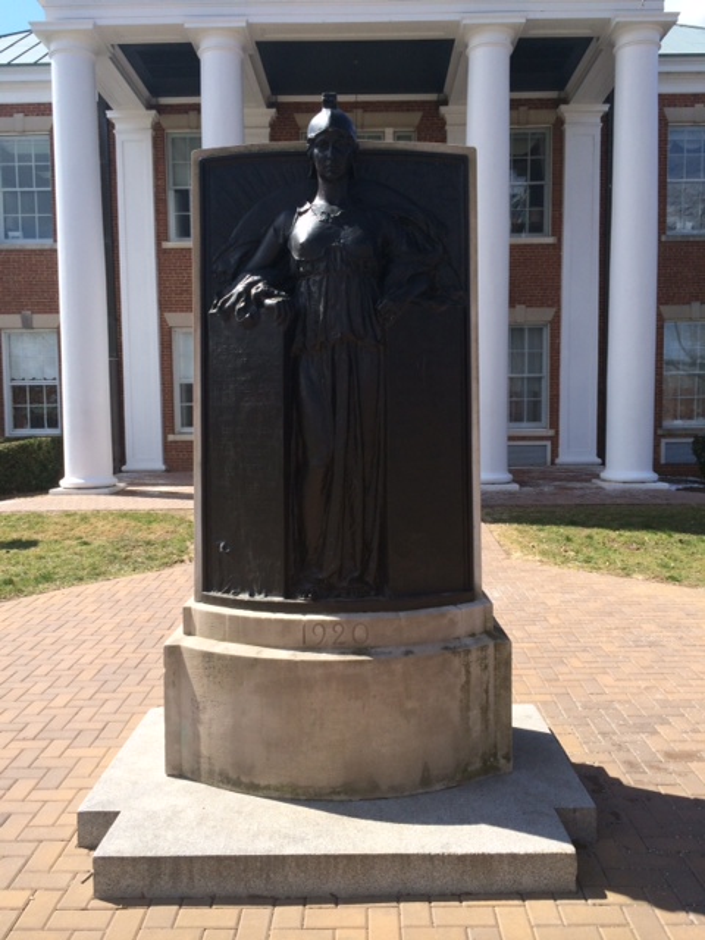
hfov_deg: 46.8
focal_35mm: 30
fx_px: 815
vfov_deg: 60.0
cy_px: 470
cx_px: 352
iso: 32
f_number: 2.2
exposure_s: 1/1282
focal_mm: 4.12
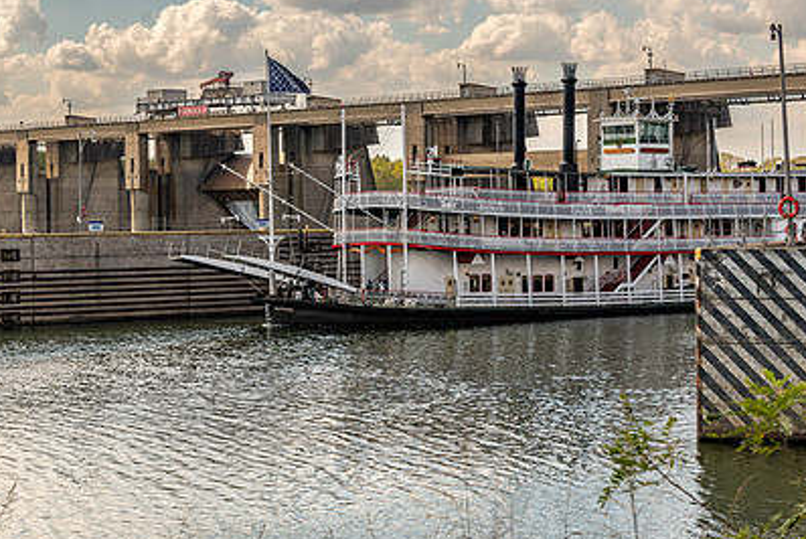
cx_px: 446
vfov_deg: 15.6
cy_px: 230
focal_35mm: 88
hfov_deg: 23.1
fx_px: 1972
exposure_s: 1/200
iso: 64
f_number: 8
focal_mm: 58
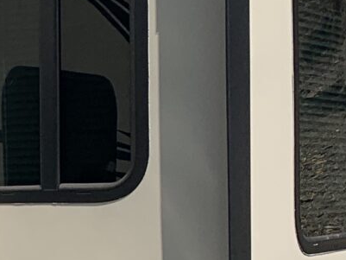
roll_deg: +1.0
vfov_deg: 8.9
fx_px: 1660
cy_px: 243
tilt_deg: -1.7
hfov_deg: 10.5
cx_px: -431
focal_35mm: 166
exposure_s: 1/3086
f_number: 1.8
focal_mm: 4.25
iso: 25
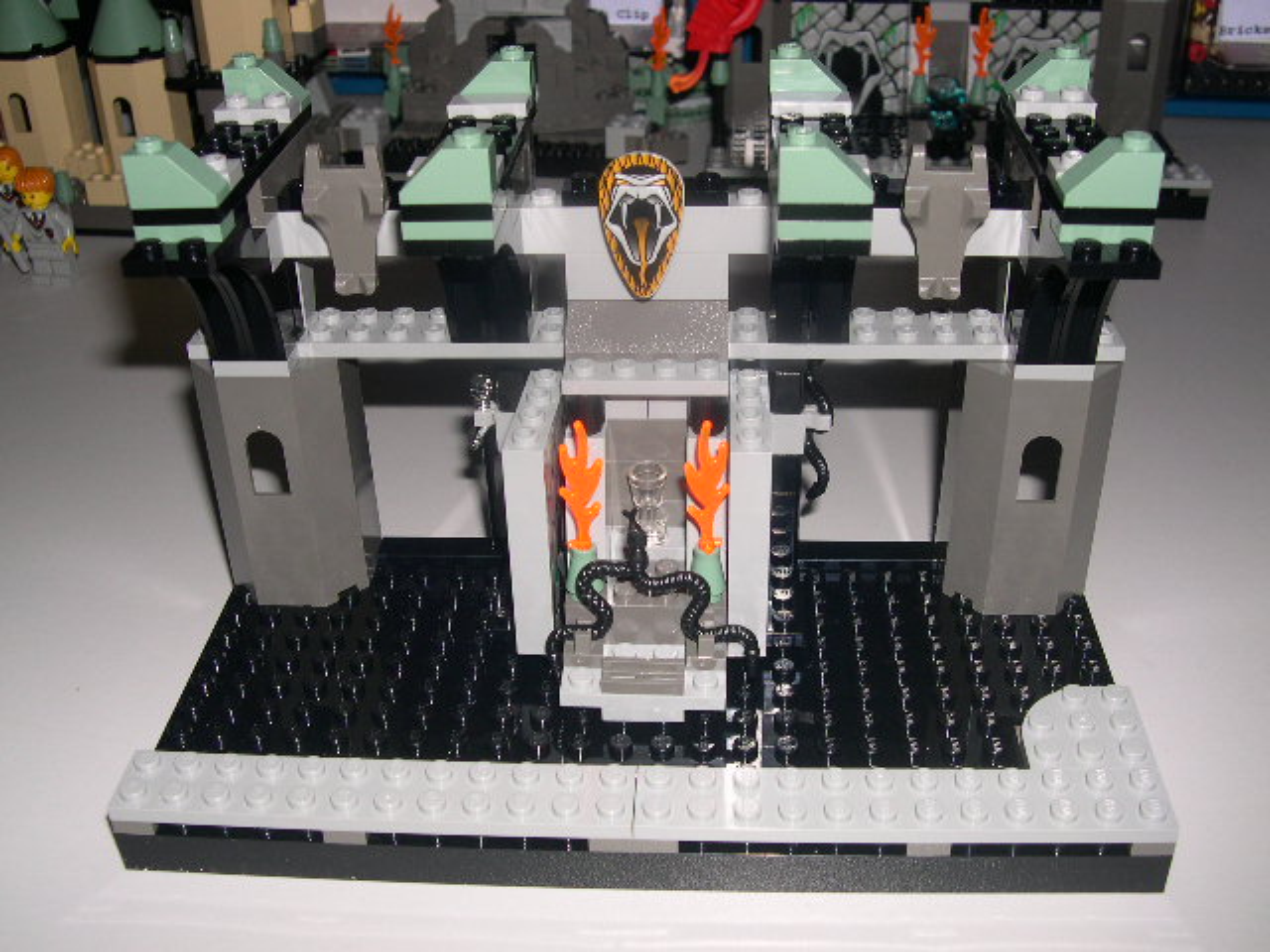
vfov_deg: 37.7
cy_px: 476
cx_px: 635
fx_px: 1394
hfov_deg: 49.0
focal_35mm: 38
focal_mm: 8
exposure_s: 1/60
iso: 100
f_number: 7.6
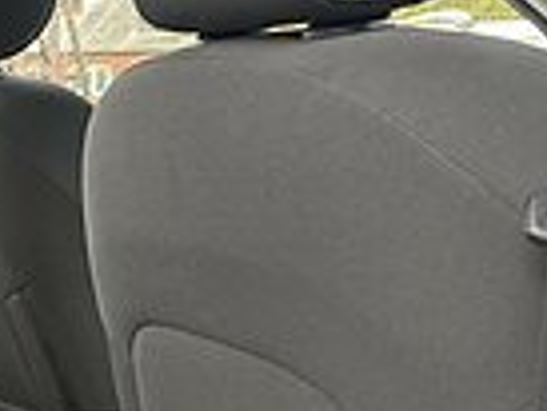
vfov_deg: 15.1
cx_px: -467
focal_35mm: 96
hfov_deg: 16.6
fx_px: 1518
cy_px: 417
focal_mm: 6.76
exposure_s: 1/237
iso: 125
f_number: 1.78
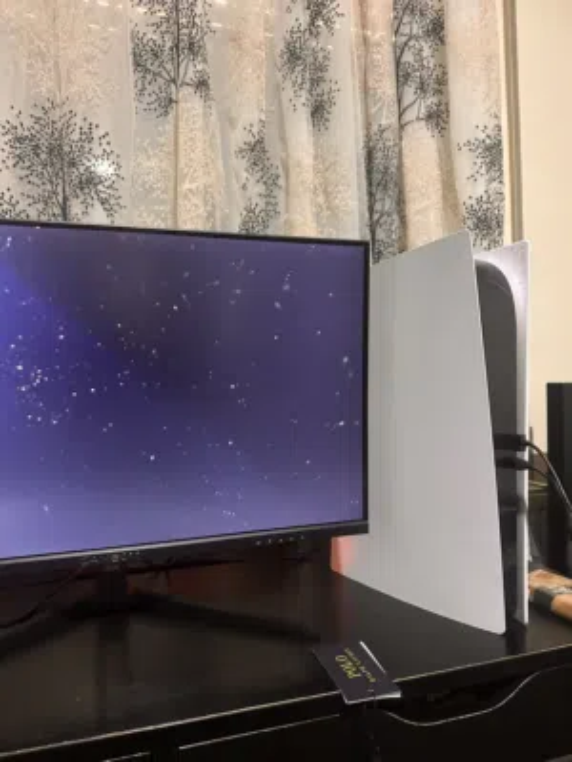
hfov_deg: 56.8
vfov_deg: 71.6
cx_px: 286
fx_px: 529
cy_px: 381
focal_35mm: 24
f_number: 1.78
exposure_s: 1/40
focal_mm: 6.86
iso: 1000
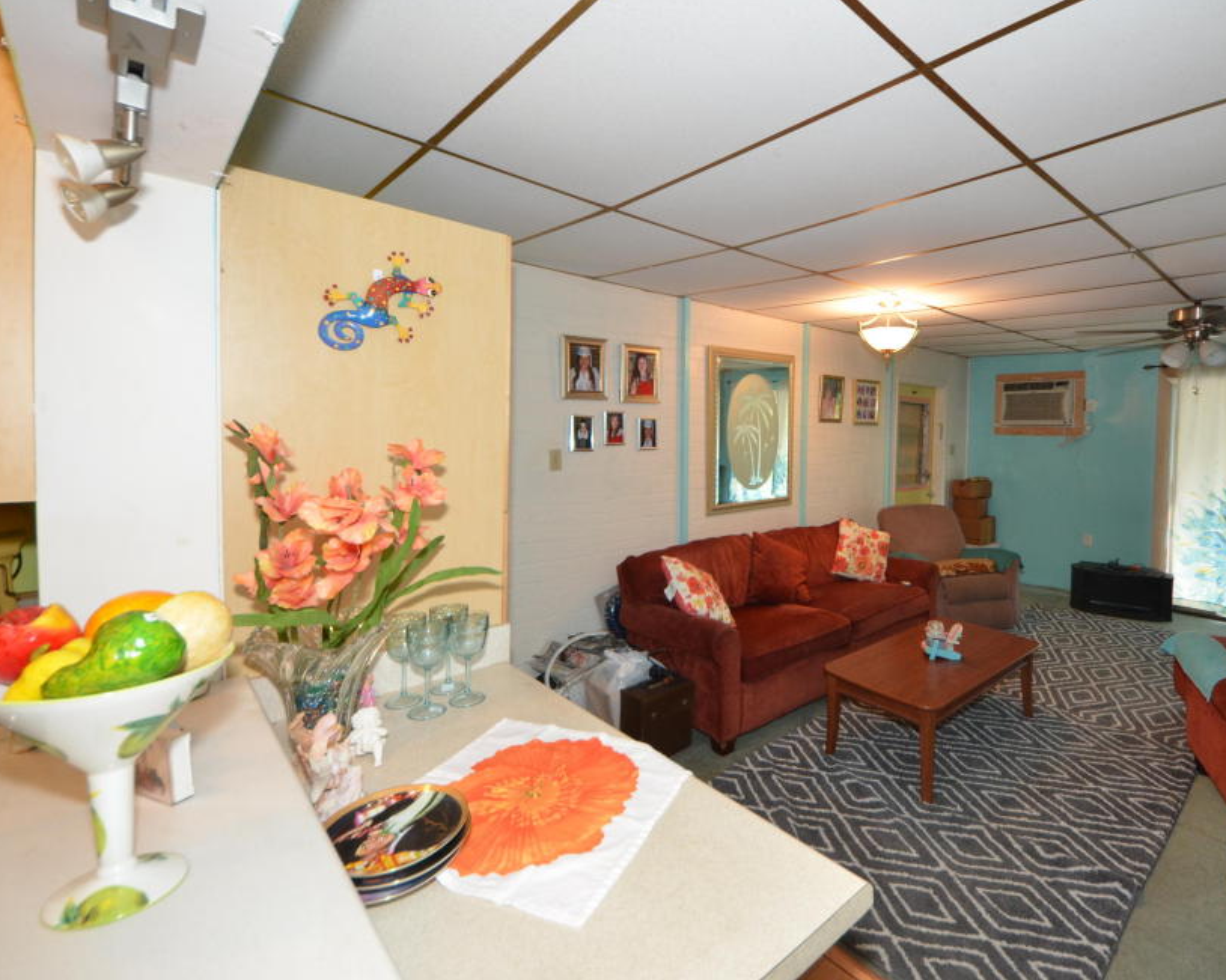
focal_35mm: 16
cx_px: 742
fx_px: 580
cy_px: 428
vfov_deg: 80.0
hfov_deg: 91.8
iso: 800
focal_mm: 8
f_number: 4.5
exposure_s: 1/60
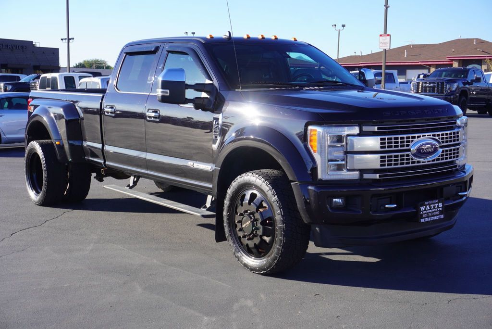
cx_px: 246
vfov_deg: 26.5
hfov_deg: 38.9
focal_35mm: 51
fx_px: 697
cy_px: 164
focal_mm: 34
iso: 100
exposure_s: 1/125
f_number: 7.1
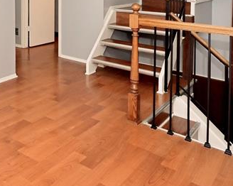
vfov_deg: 33.1
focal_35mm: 41
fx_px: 283
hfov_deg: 39.6
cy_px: -5
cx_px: 1
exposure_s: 1/60
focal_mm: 14
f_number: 11
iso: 1250
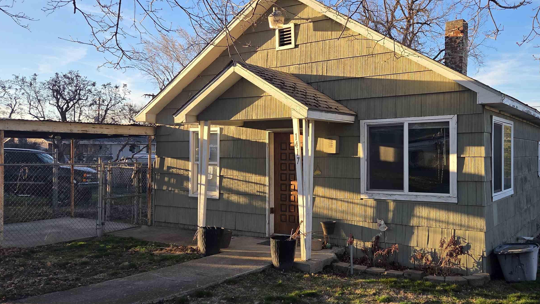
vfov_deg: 36.7
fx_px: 458
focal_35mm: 32
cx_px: 325
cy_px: 151
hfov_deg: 60.5
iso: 80
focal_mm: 5.4
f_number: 1.8
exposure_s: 1/1369
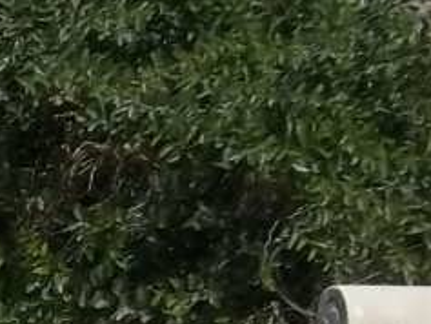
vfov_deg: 8.9
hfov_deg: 10.5
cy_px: 513
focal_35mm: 162
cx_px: -596
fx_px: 2018
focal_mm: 5.7
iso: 80
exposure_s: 1/800
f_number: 5.5
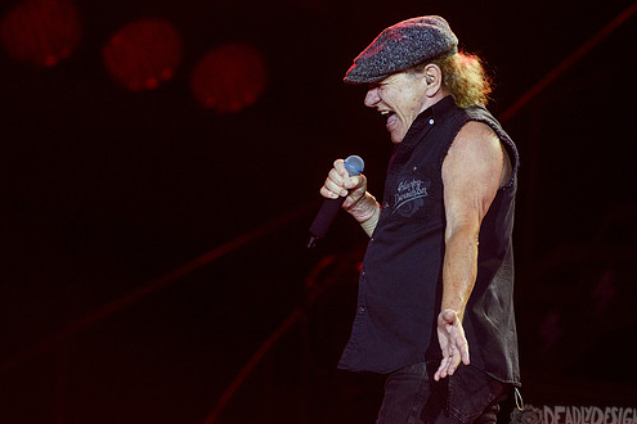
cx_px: 299
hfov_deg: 7.5
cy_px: 162
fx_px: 4830
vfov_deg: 5.0
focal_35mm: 273
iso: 2500
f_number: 4
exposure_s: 1/800
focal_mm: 200
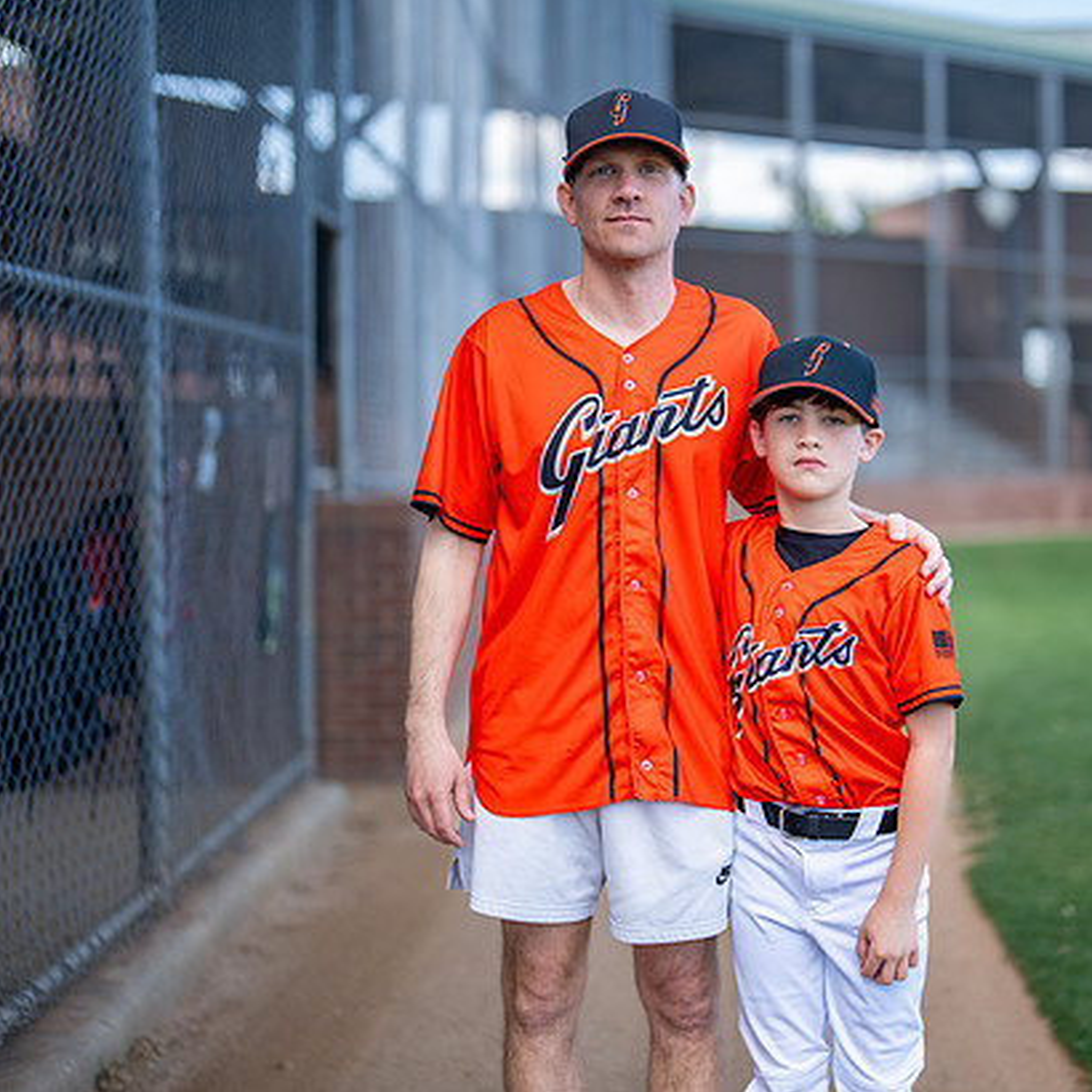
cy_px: 522
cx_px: 698
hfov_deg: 24.9
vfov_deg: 25.0
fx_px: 2463
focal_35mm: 69
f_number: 1.2
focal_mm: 50
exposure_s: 1/2000
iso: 125
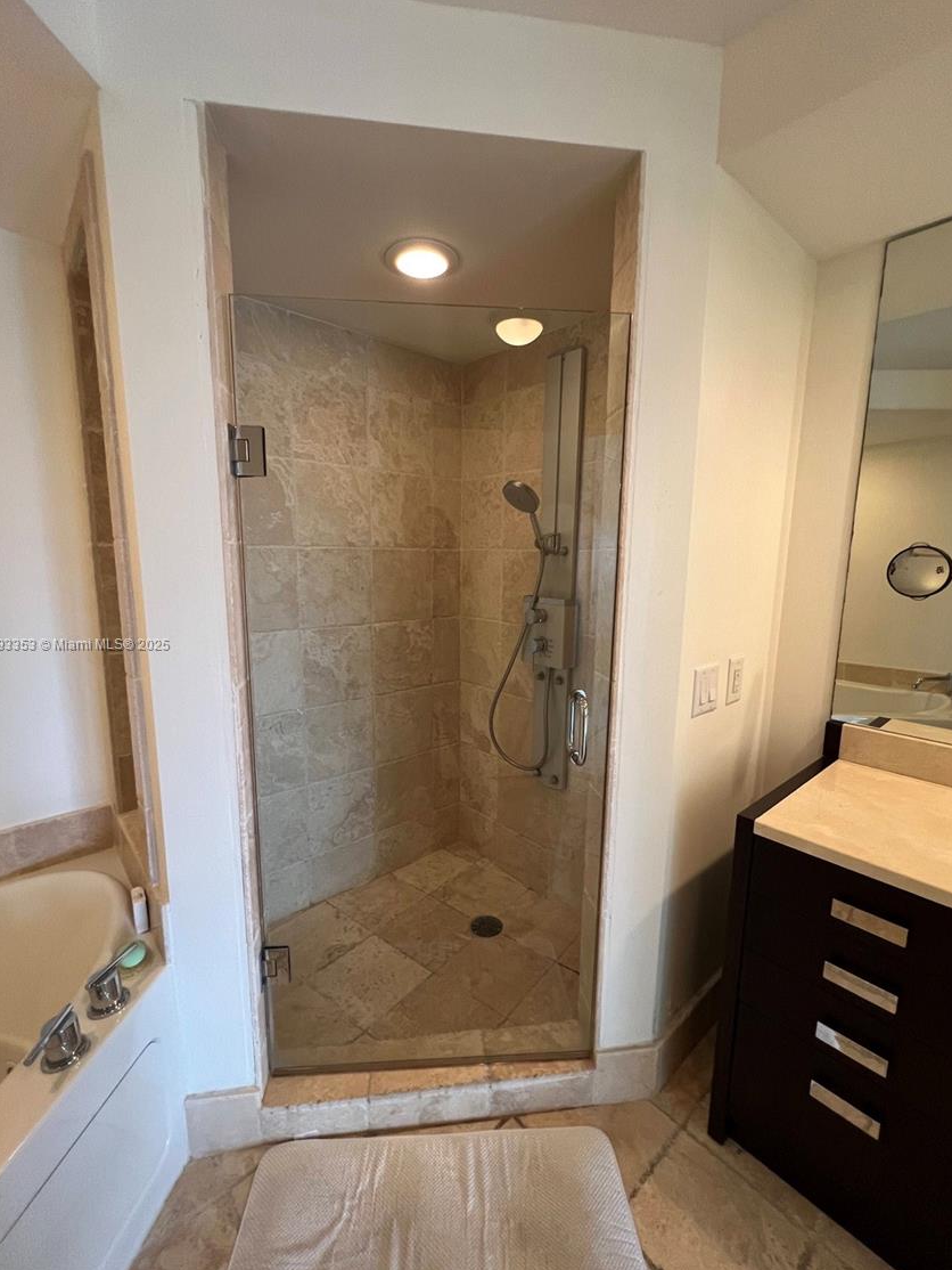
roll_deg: -0.1
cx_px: 473
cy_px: 645
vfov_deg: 102.0
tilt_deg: -7.5
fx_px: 513
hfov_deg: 85.7
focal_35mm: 14
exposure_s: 1/60
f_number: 1.8
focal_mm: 1.57
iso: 200
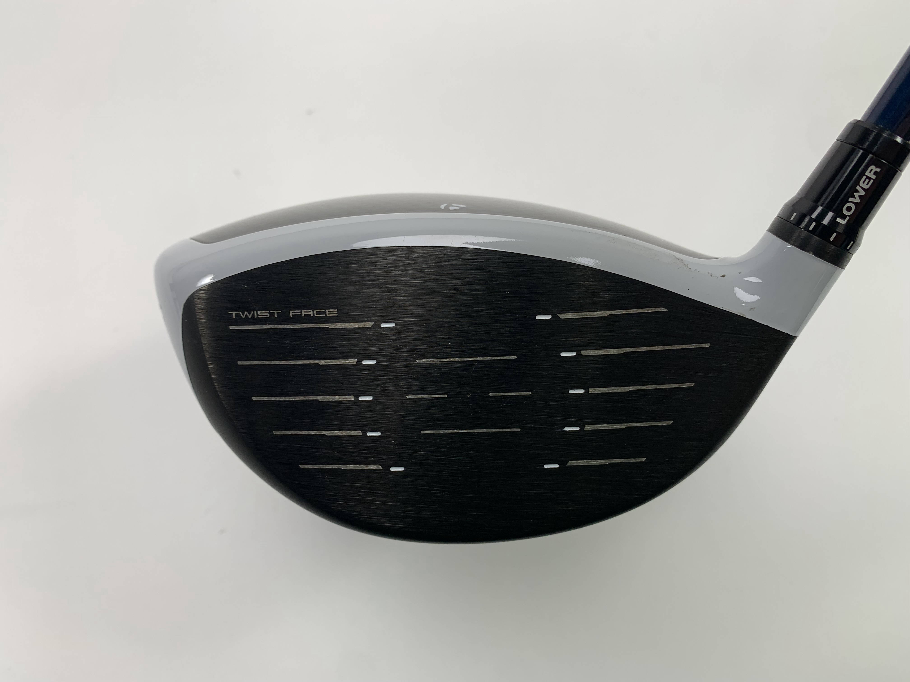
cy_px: 341
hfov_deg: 67.3
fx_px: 683
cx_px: 455
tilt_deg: -67.0
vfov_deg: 53.1
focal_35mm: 26
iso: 25
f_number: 1.8
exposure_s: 1/191
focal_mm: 4.25
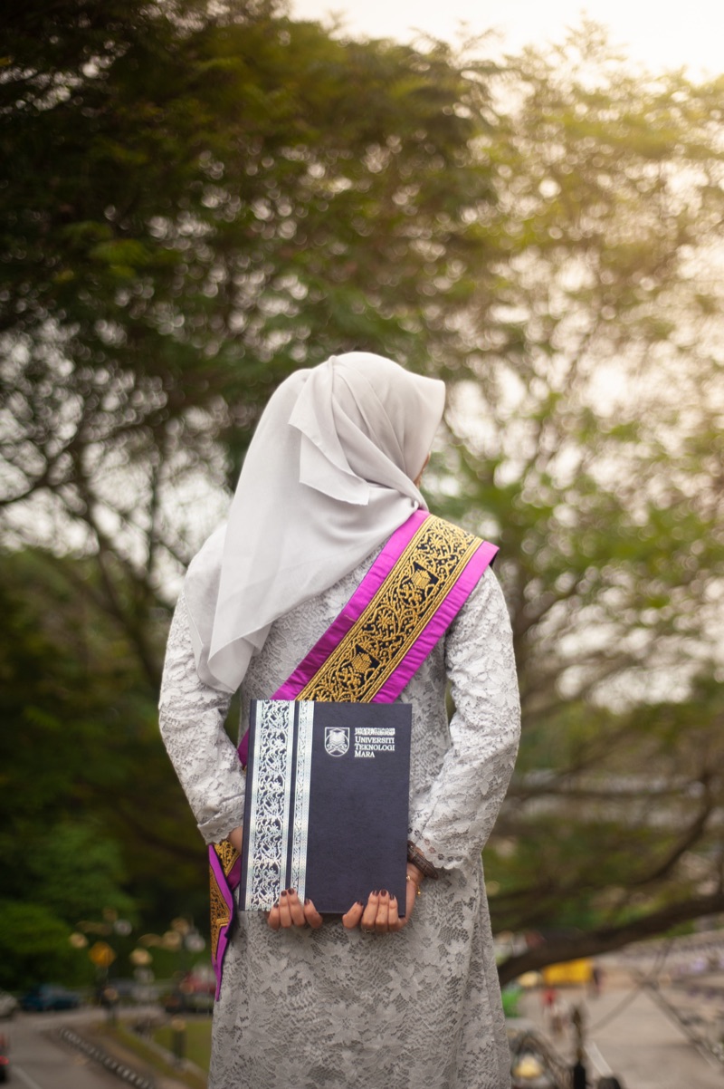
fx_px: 1510
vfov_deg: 39.6
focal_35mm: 50
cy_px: 544
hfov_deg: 27.0
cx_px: 362
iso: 200
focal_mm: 50
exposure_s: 1/800
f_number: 1.8
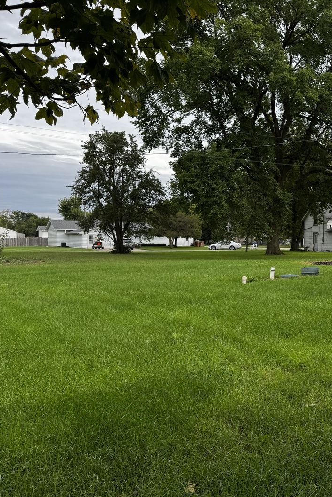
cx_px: 305
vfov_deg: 55.8
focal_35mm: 34
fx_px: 470
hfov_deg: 36.3
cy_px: 249
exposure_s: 1/1026
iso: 80
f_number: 1.78
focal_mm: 6.76
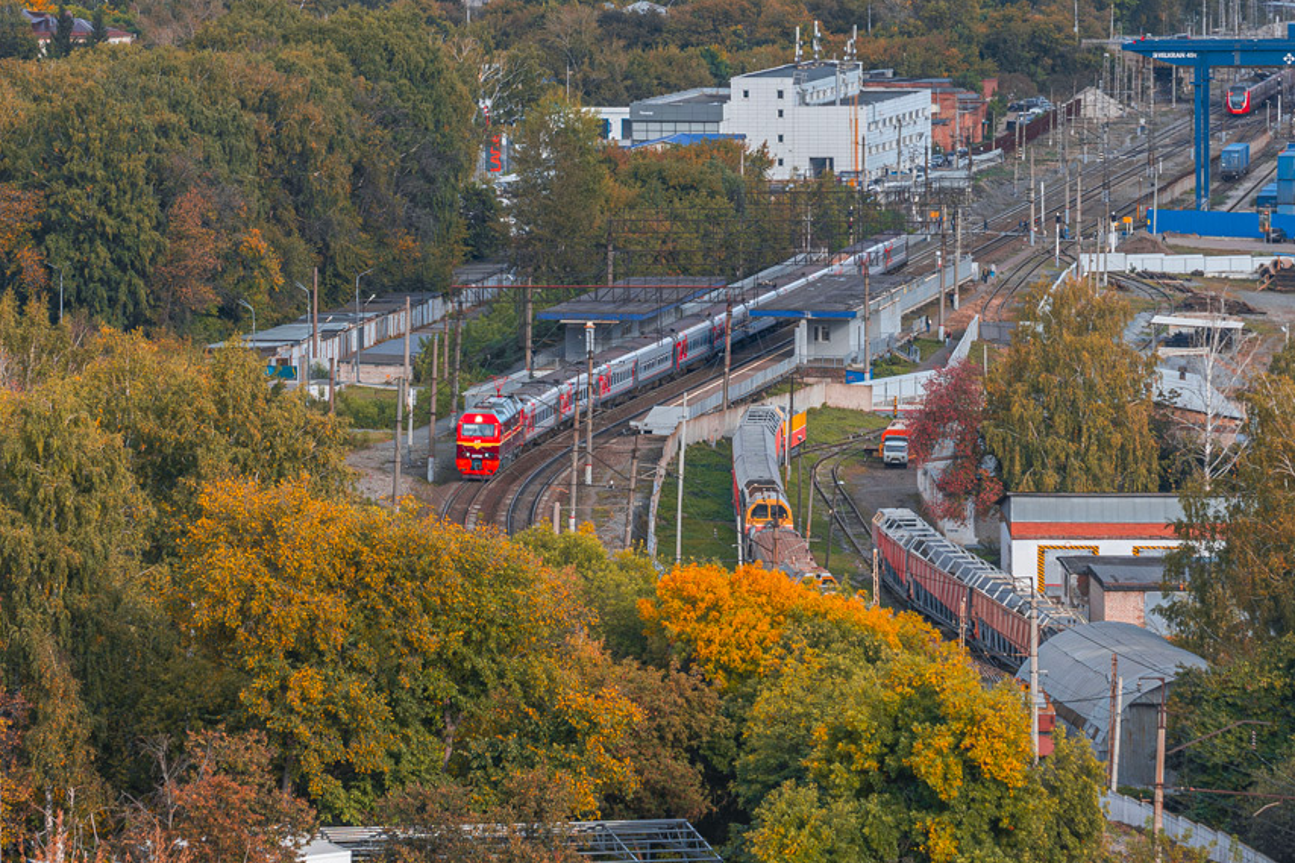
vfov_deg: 5.8
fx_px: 8523
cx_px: 514
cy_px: 247
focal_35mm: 237
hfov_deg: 8.7
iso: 320
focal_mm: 135
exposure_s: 1/640
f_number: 8
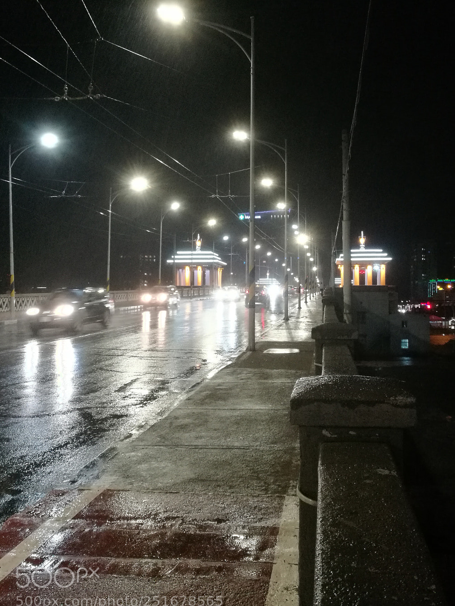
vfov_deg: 56.7
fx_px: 561
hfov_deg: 44.1
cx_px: 257
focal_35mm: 32
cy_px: 277
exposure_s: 1/25
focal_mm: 4.5
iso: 400
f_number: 2.2
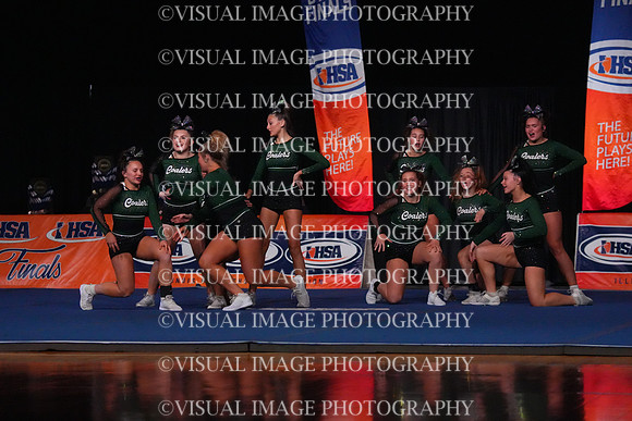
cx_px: 316
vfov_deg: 8.1
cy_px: 210
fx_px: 2985
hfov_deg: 12.1
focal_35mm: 170
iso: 16000
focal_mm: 170
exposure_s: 1/1250
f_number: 5.6
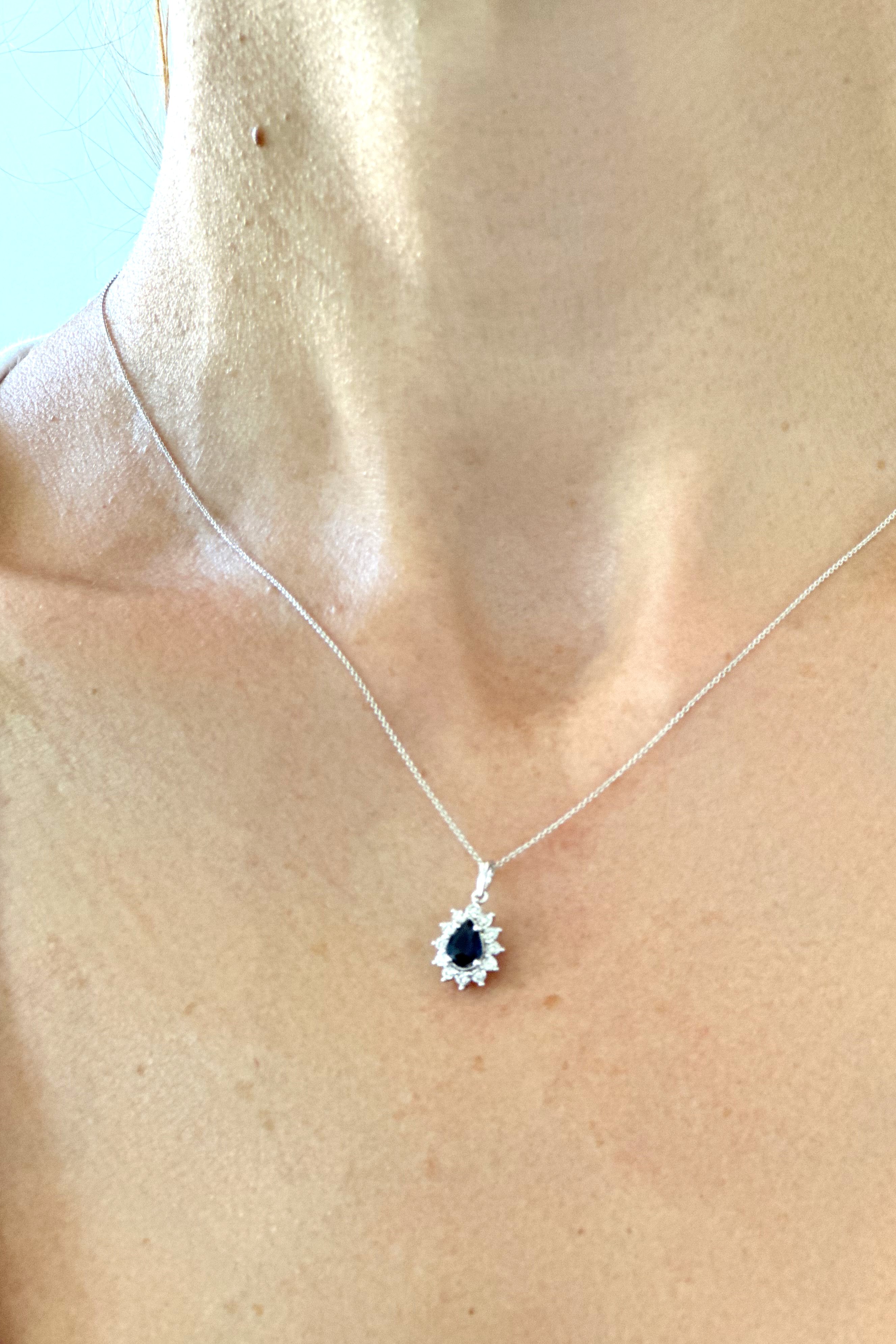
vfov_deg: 25.1
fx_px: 3023
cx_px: 505
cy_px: 677
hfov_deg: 16.9
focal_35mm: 81
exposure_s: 1/72
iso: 250
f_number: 2.8
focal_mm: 9
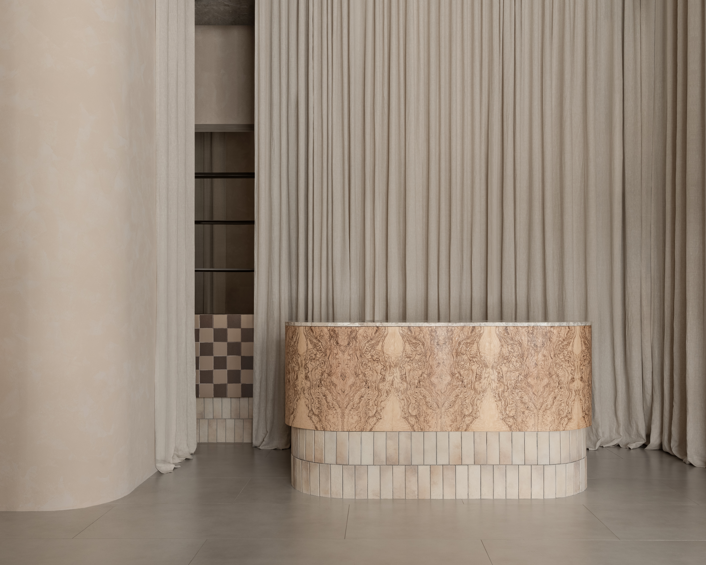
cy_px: 283
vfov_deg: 42.7
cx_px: 347
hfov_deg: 52.1
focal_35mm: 35
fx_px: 722
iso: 250
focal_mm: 30.5
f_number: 11
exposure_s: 1/2.5
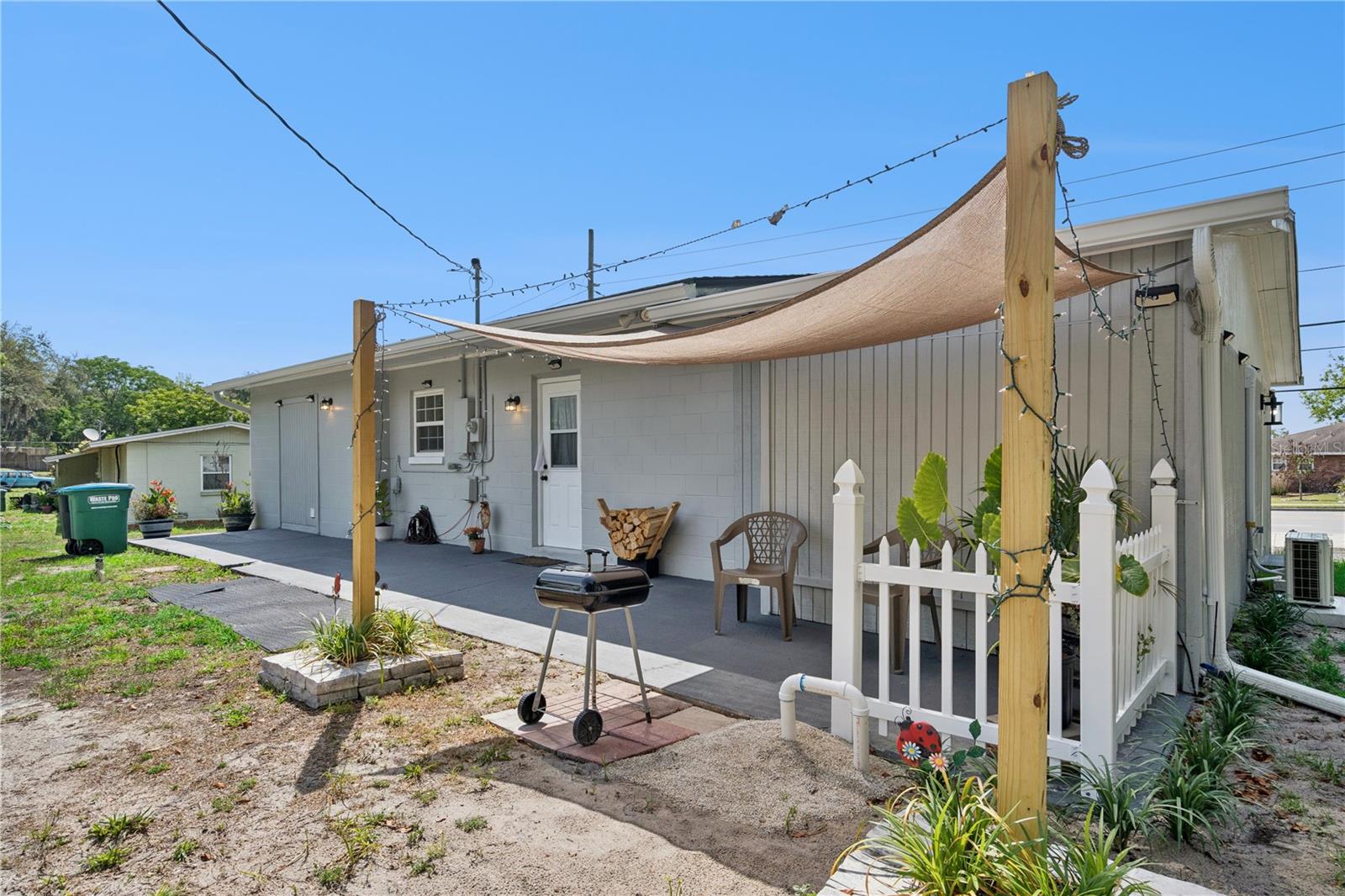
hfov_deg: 86.9
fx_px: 710
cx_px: 672
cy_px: 448
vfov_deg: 64.5
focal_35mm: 19
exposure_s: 1/640
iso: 400
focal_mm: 19
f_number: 9
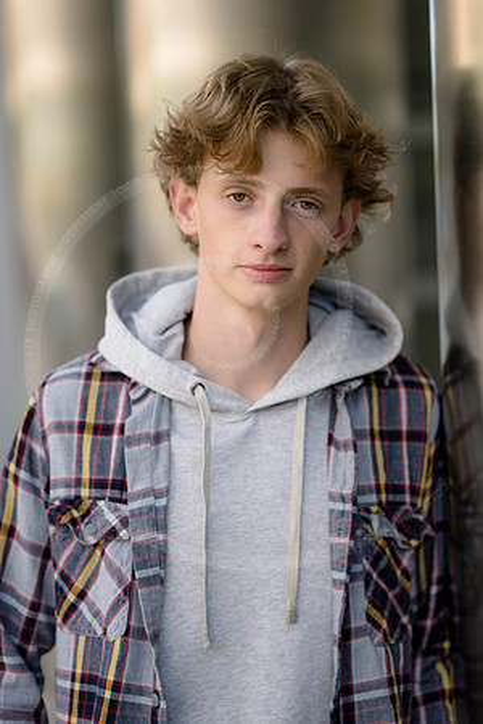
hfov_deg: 16.1
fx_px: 1710
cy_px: 362
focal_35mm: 85
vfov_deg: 23.9
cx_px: 242
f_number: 1.8
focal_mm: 85
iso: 125
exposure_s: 1/640
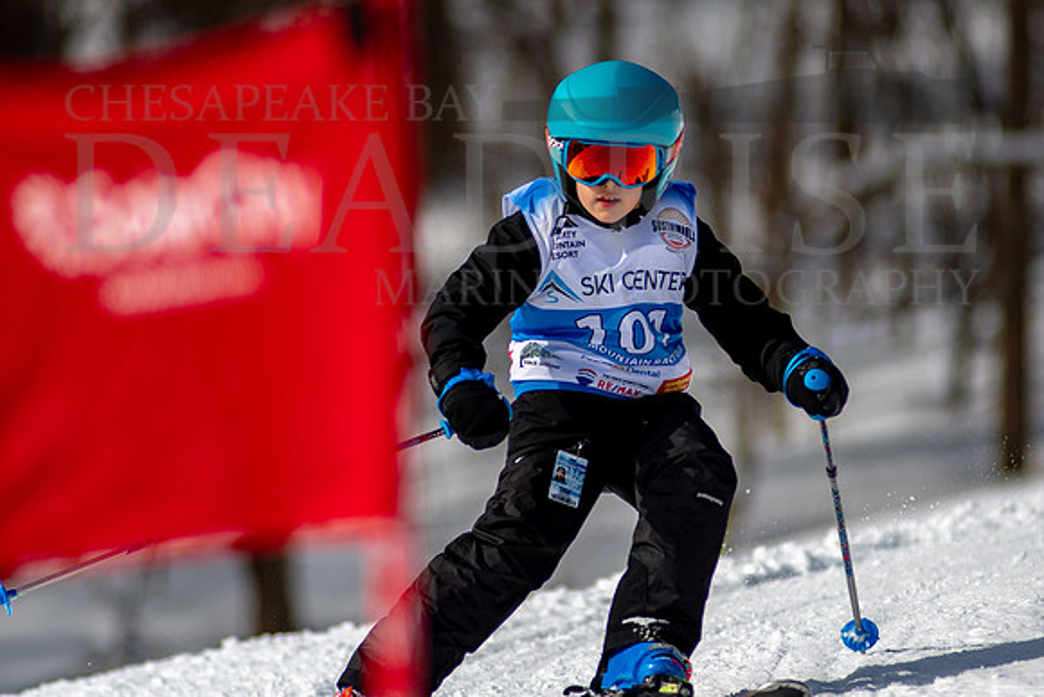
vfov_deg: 2.5
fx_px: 15679
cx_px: 627
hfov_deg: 3.8
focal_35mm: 541
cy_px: 278
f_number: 2.8
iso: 100
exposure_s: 1/6400
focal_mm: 300
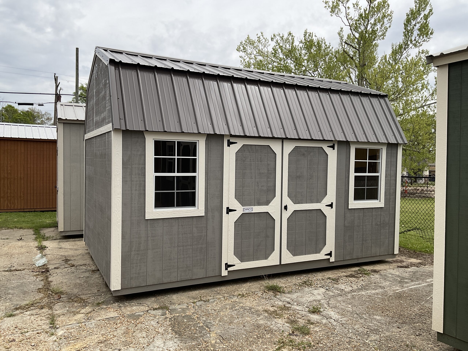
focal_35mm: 29
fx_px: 392
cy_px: 176
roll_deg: -1.4
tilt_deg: -1.0
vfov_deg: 48.2
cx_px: 234
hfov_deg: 61.7
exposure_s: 1/2141
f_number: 1.8
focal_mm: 3
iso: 16
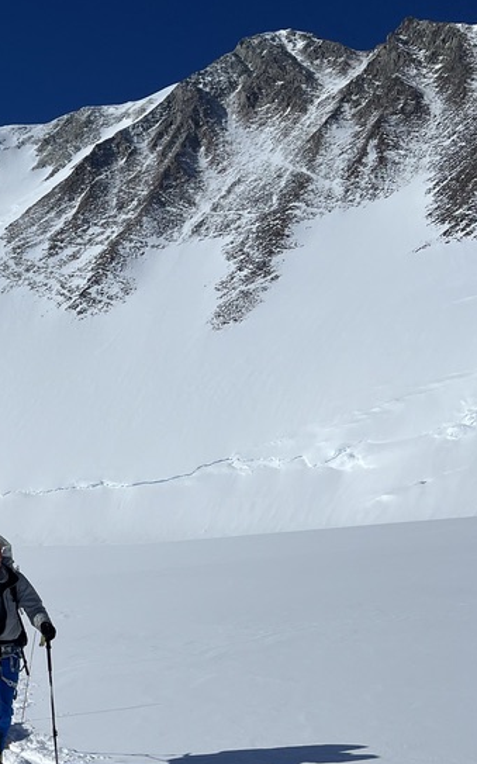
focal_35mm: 52
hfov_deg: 22.8
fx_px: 1082
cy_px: 431
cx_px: -103
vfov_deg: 38.8
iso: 32
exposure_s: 1/19231
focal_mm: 5.7
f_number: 1.5
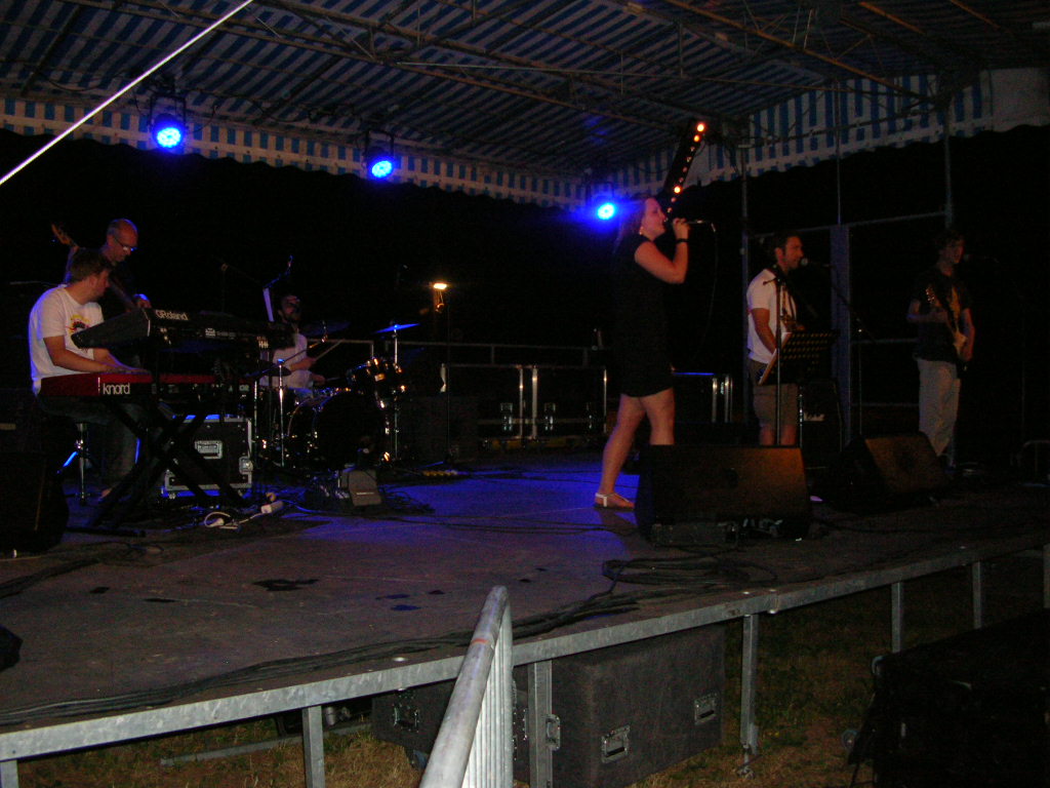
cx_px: 525
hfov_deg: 52.6
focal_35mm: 35
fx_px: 1062
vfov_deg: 40.7
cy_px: 394
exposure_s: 1/60.1
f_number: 2.8
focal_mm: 5.8
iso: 200
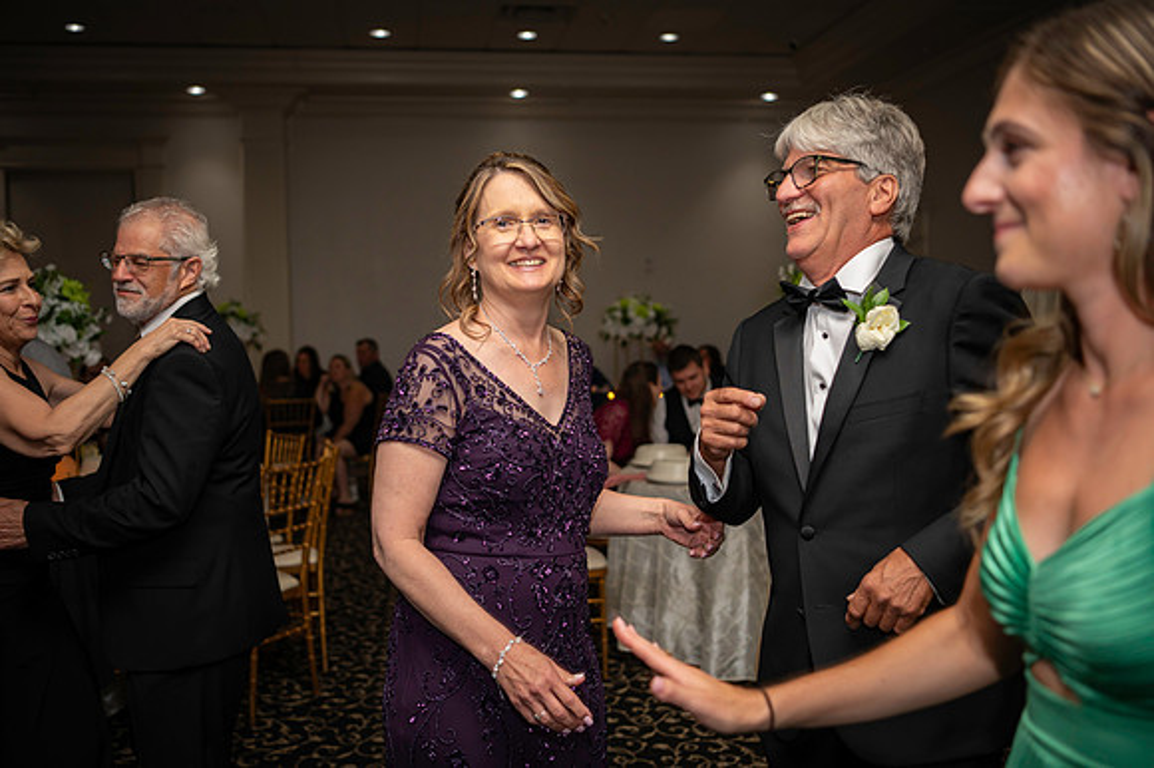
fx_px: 1217
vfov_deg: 35.0
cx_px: 577
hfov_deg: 50.7
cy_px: 384
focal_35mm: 38
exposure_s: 1/100
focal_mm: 38
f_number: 2.8
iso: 800
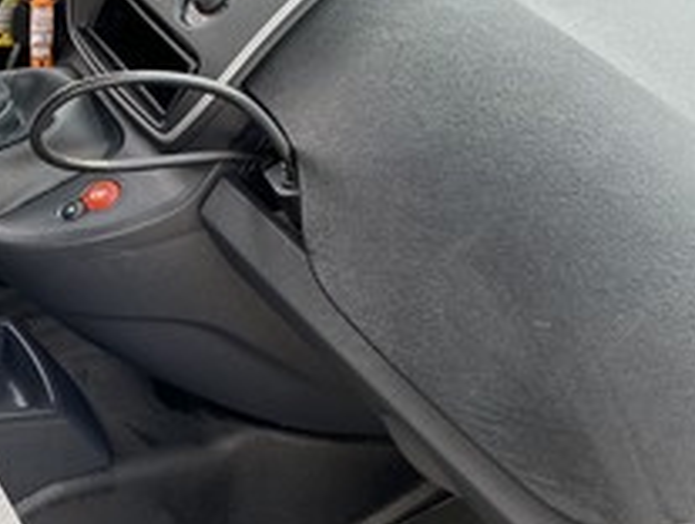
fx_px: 1287
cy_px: 233
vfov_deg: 23.0
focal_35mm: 64
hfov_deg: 27.9
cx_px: -44
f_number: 1.8
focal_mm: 4.25
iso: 40
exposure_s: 1/122
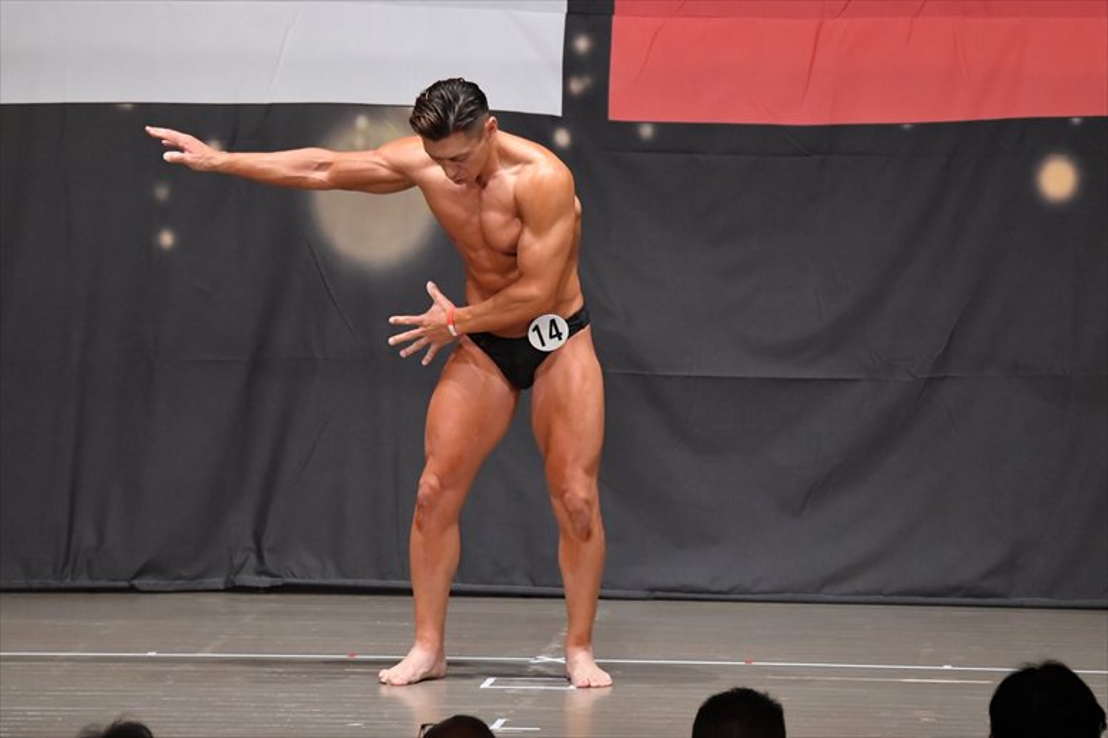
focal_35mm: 240
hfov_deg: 8.6
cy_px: 369
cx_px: 554
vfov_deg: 5.7
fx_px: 7383
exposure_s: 1/400
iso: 6400
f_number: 5.6
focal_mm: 160
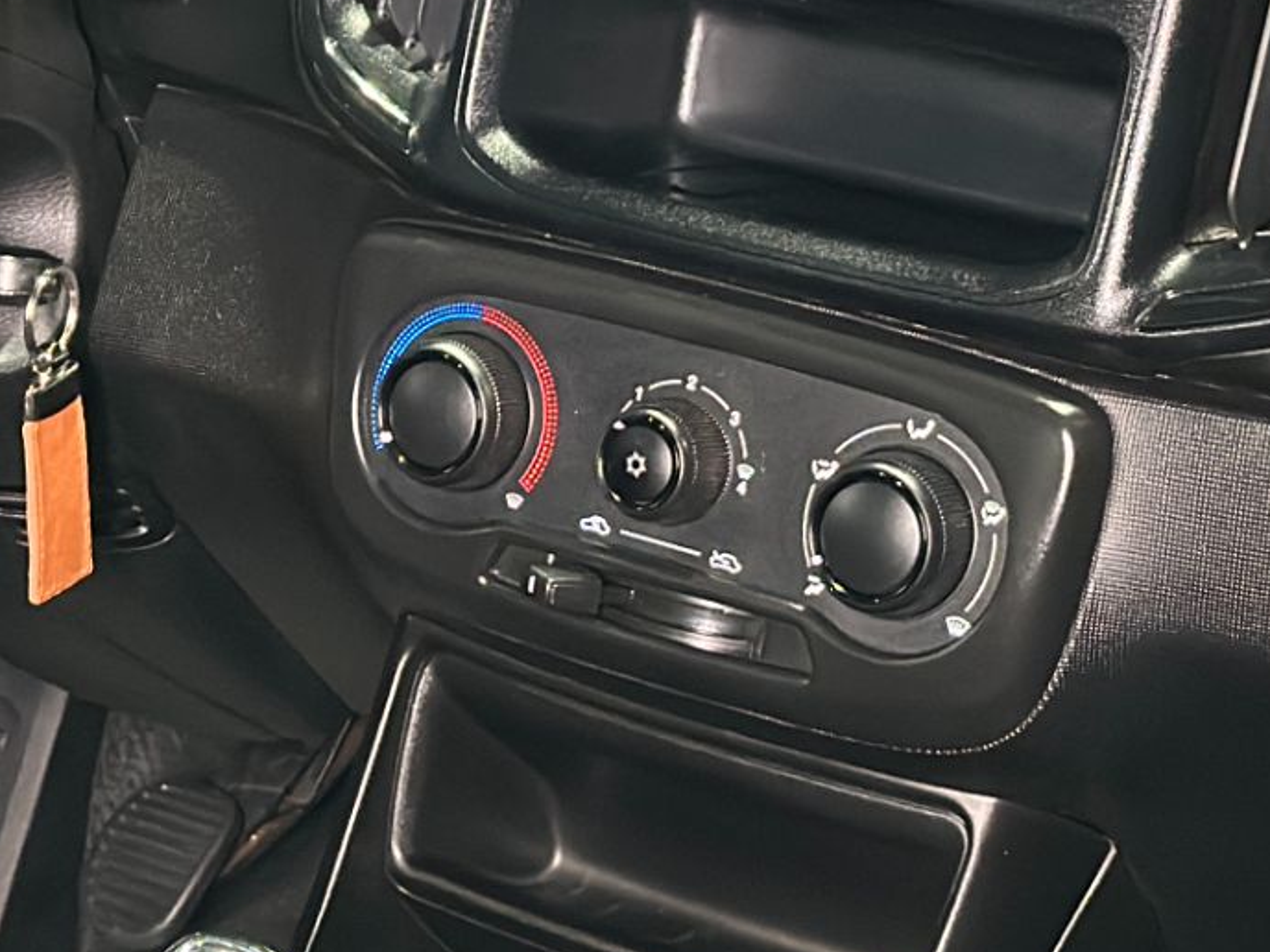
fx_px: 4916
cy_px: 443
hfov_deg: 14.6
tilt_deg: -21.2
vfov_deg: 11.1
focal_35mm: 134
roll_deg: -0.8
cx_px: 205
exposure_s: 1/30
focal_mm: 6.86
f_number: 1.78
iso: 640
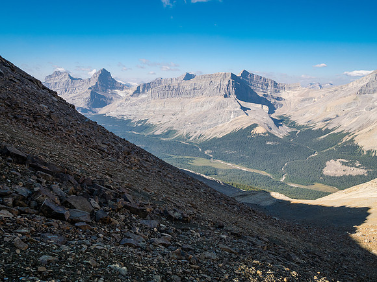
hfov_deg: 71.6
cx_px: 188
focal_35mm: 24
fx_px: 261
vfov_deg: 56.8
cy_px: 141
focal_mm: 12
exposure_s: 1/125
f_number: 8
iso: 200
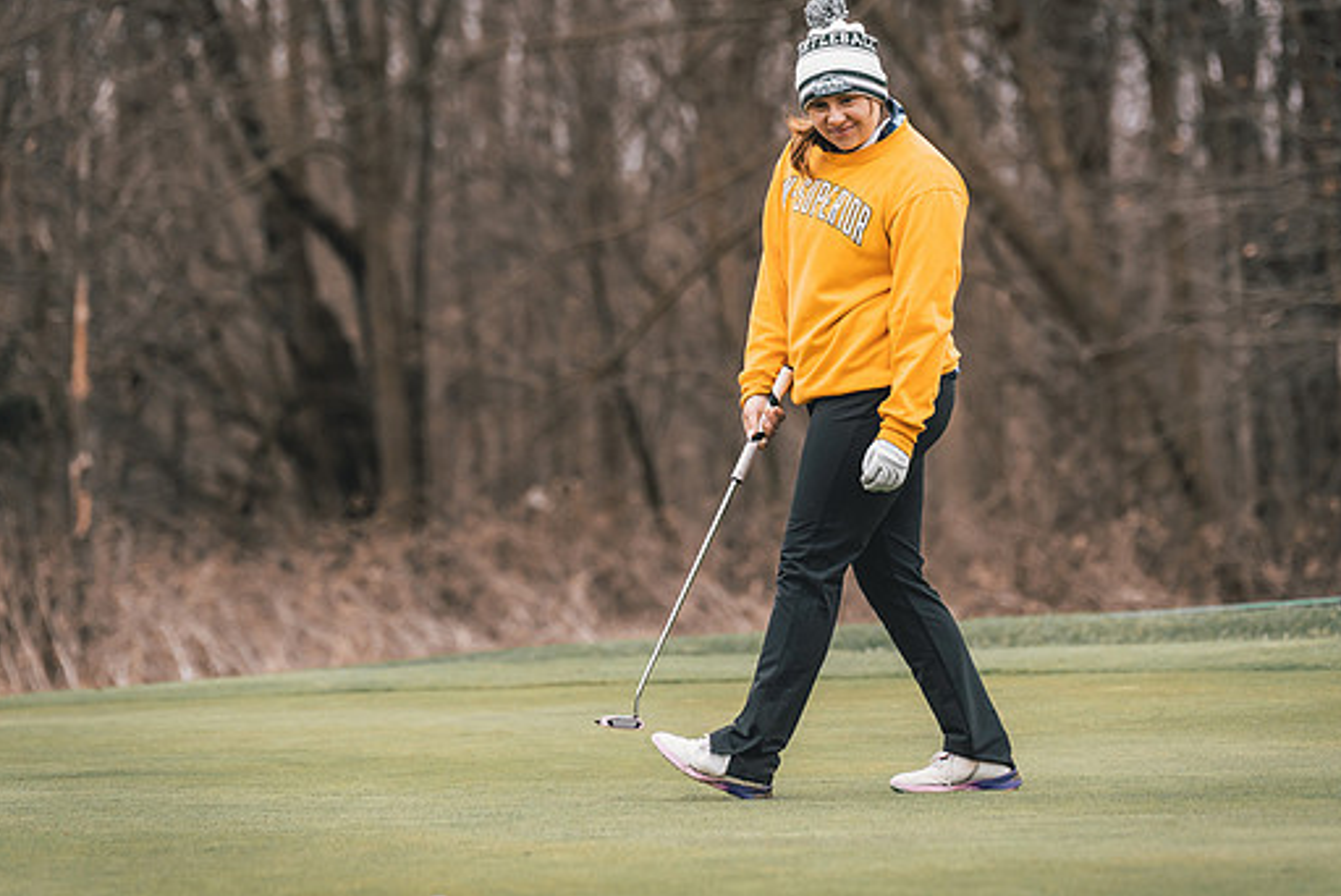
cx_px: 693
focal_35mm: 169
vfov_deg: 8.1
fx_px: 6299
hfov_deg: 12.2
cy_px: 384
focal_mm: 119
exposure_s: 1/3200
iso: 640
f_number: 2.8
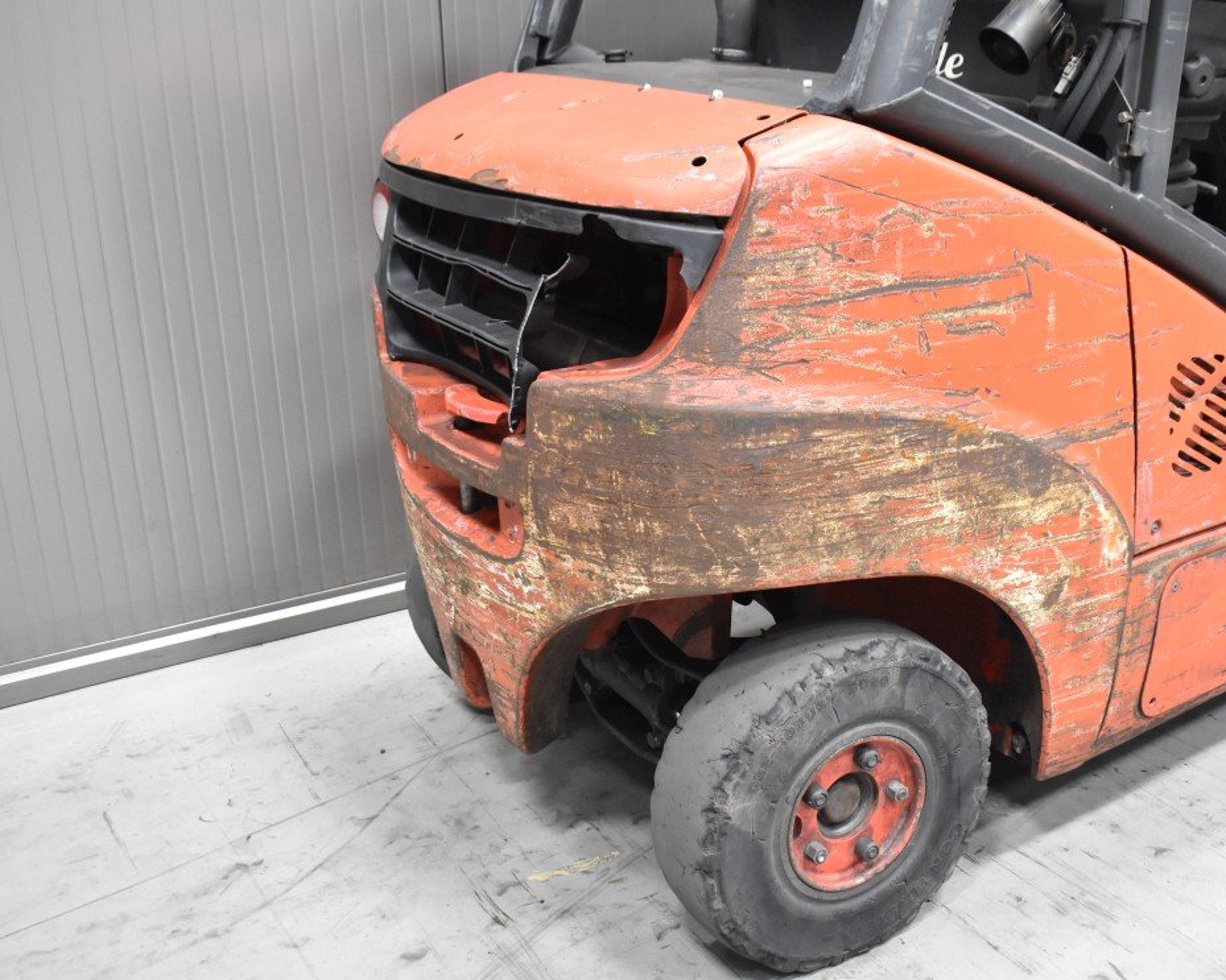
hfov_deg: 45.4
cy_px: 520
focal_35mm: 40
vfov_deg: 37.3
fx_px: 1451
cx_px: 761
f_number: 4.5
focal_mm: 22
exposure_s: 1/25
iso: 1600
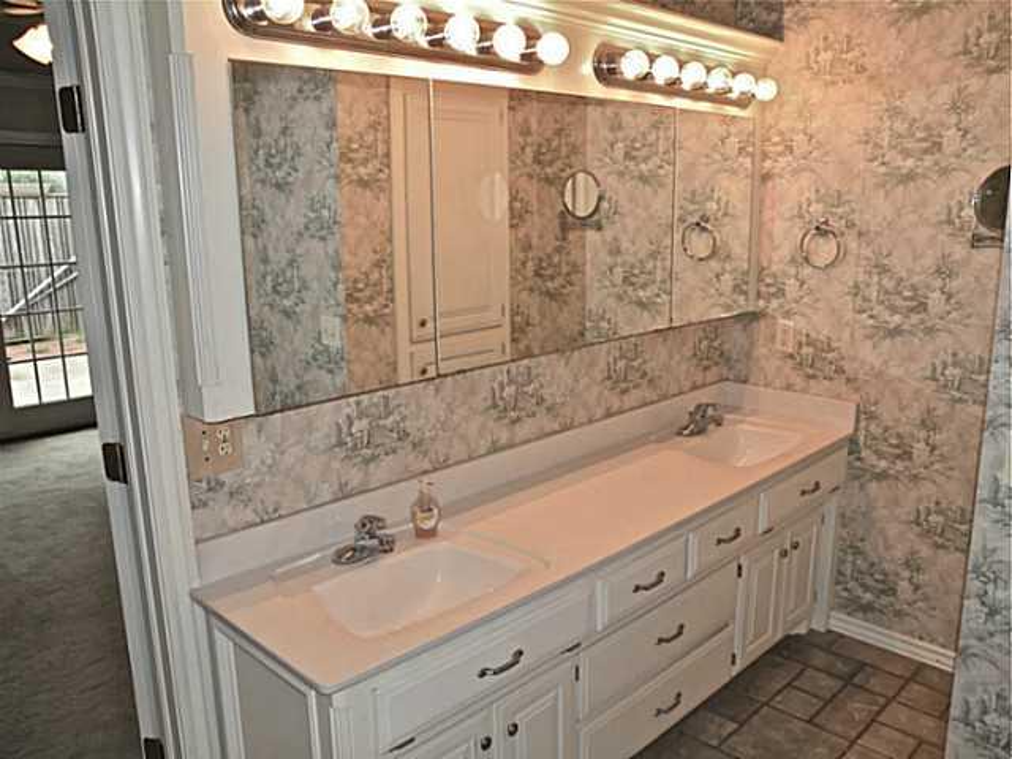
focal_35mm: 27
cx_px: 506
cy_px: 380
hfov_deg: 65.3
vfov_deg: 51.4
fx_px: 789
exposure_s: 1/65.7
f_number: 2.8
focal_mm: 4.7
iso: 64
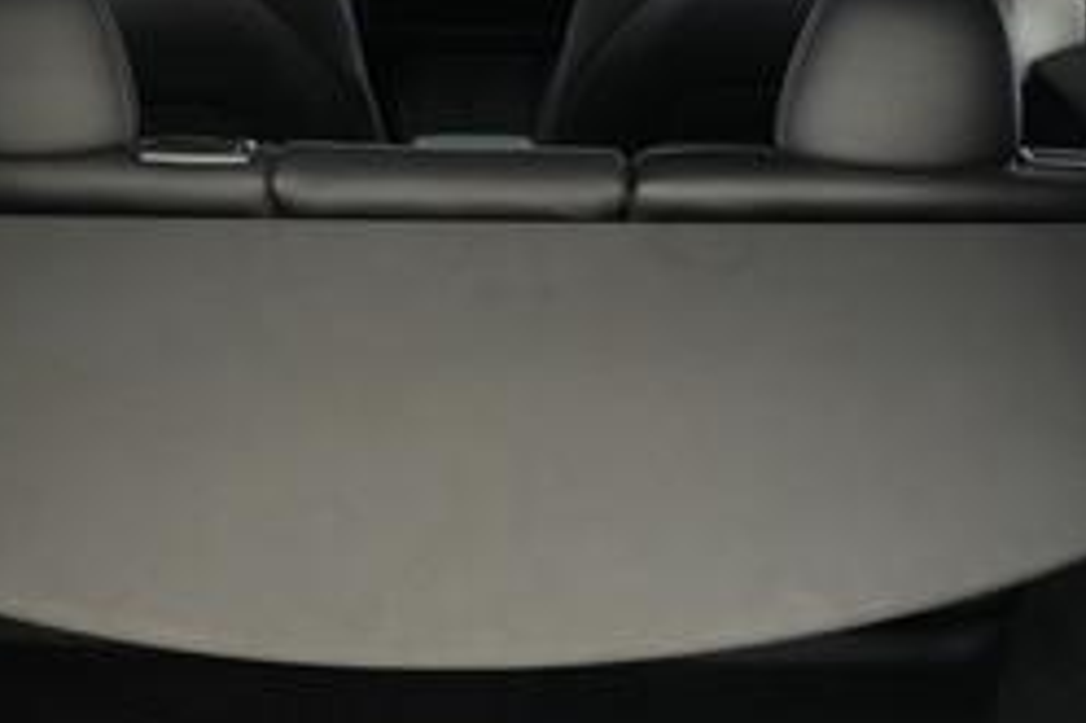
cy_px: 824
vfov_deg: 20.7
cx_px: 438
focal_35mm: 62
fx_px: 1869
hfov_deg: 32.3
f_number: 2.8
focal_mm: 24
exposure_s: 1/160
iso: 8000
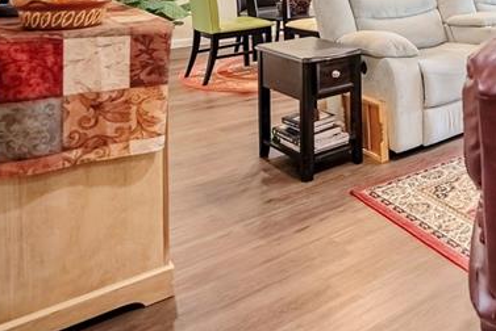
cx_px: 554
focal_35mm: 38
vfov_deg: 30.2
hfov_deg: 40.3
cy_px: -60
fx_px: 524
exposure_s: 1/3200
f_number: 3.5
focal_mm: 14
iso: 1600
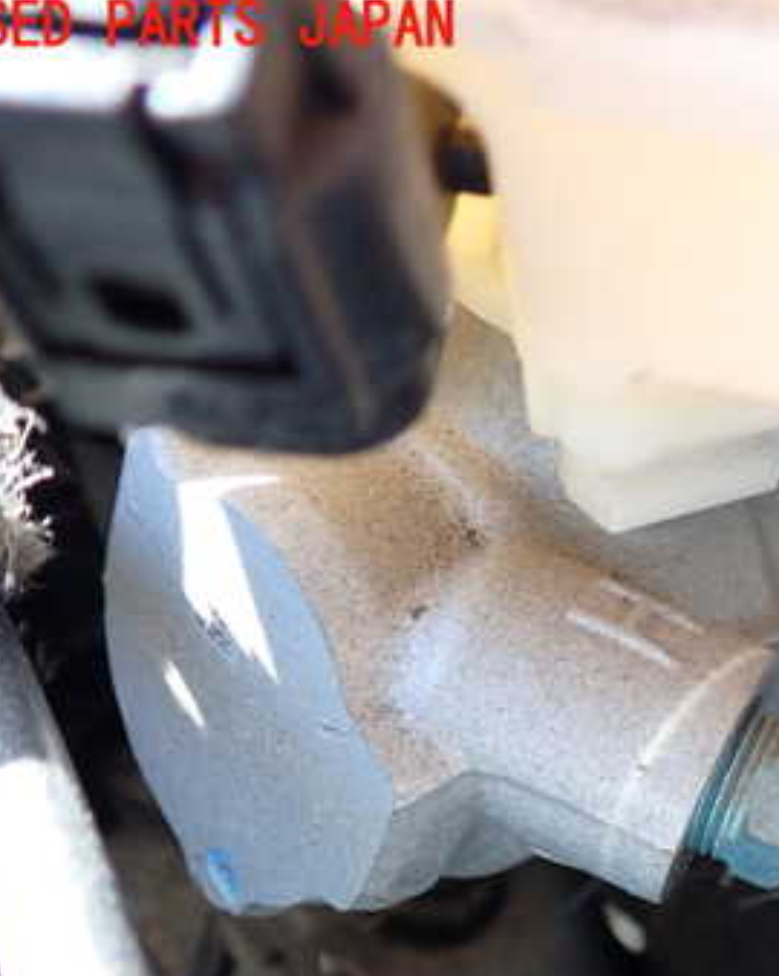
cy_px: 641
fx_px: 1500
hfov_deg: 27.3
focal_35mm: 52
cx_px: 796
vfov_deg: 35.7
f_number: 2.3
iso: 200
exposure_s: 1/125
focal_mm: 5.4
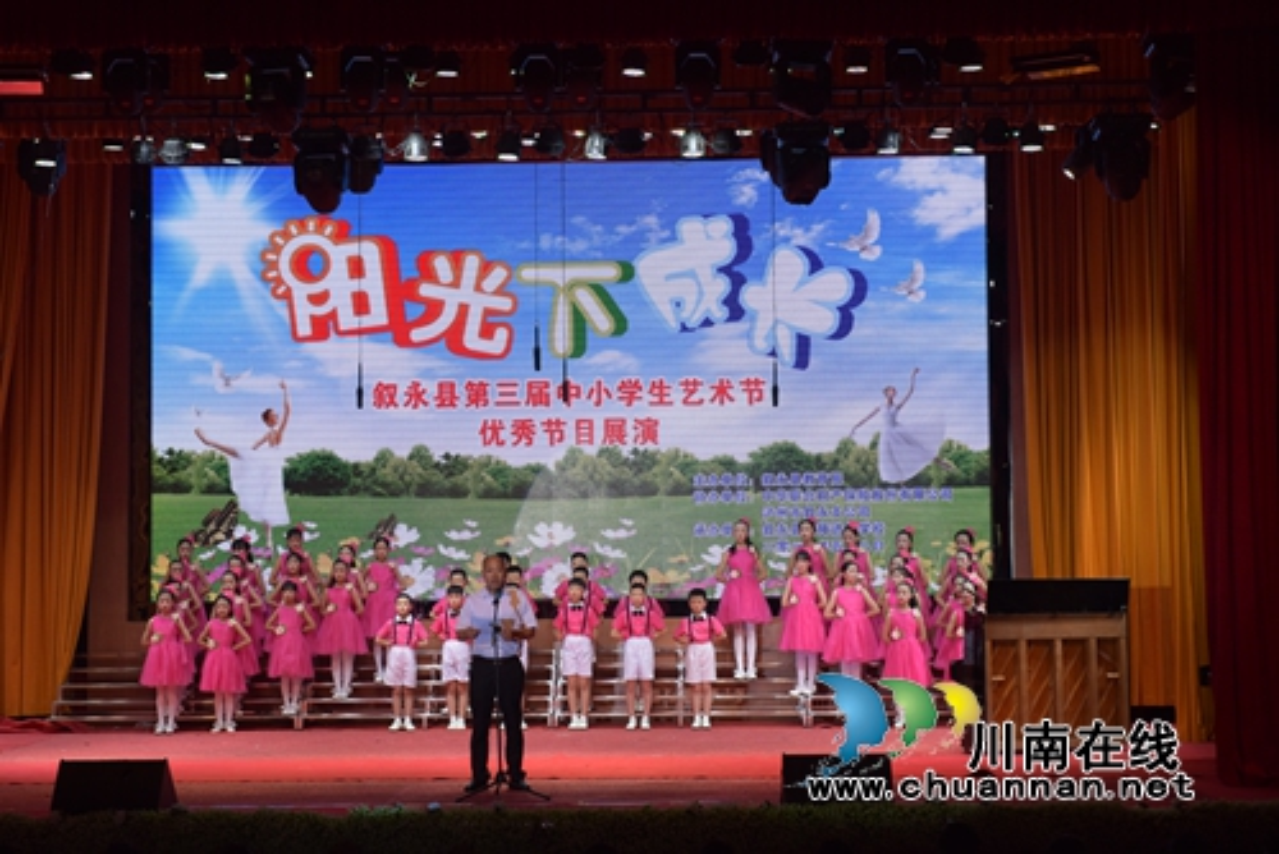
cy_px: 427
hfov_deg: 28.8
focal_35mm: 70
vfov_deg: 19.5
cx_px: 640
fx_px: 2488
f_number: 8
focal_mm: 70
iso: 1250
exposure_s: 1/160
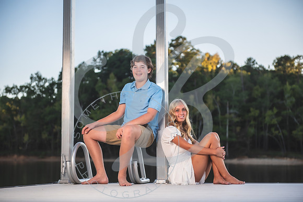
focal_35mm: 71
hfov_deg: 28.5
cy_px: 101
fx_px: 596
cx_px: 151
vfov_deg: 19.3
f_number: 2.8
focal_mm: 70
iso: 100
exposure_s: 1/250
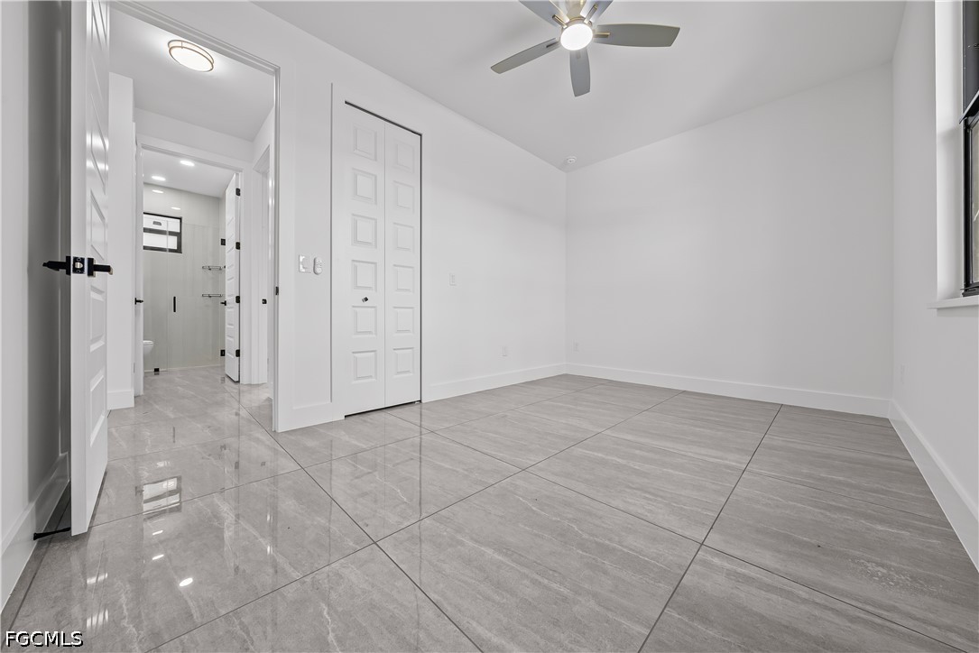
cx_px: 490
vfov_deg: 90.0
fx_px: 326
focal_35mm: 12
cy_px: 326
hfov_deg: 112.6
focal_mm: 12
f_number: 9
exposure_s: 1/3
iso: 200
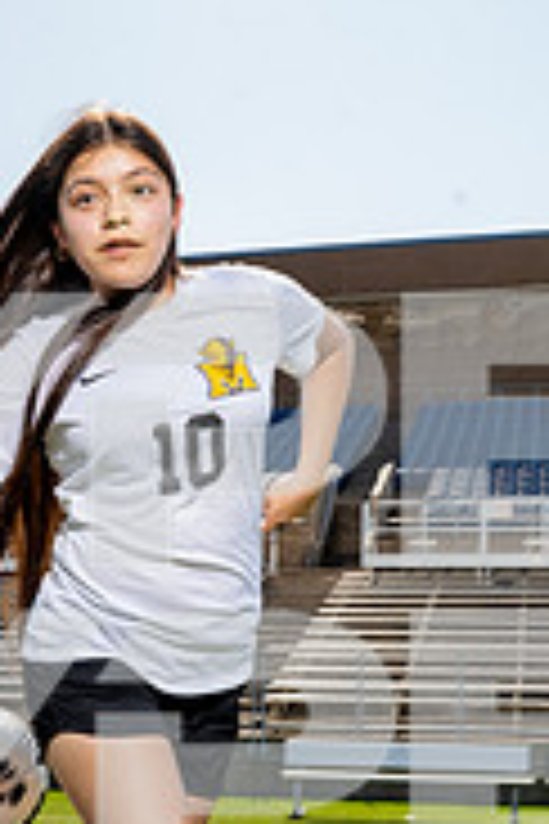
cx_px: 45
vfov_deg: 30.0
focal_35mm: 64
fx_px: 1464
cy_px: 752
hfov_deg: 20.8
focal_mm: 26
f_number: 11
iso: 320
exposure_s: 1/250
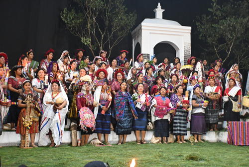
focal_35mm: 45
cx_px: 124
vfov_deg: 29.9
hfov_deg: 43.6
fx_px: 311
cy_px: 84
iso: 3200
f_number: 4
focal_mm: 30
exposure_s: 1/100
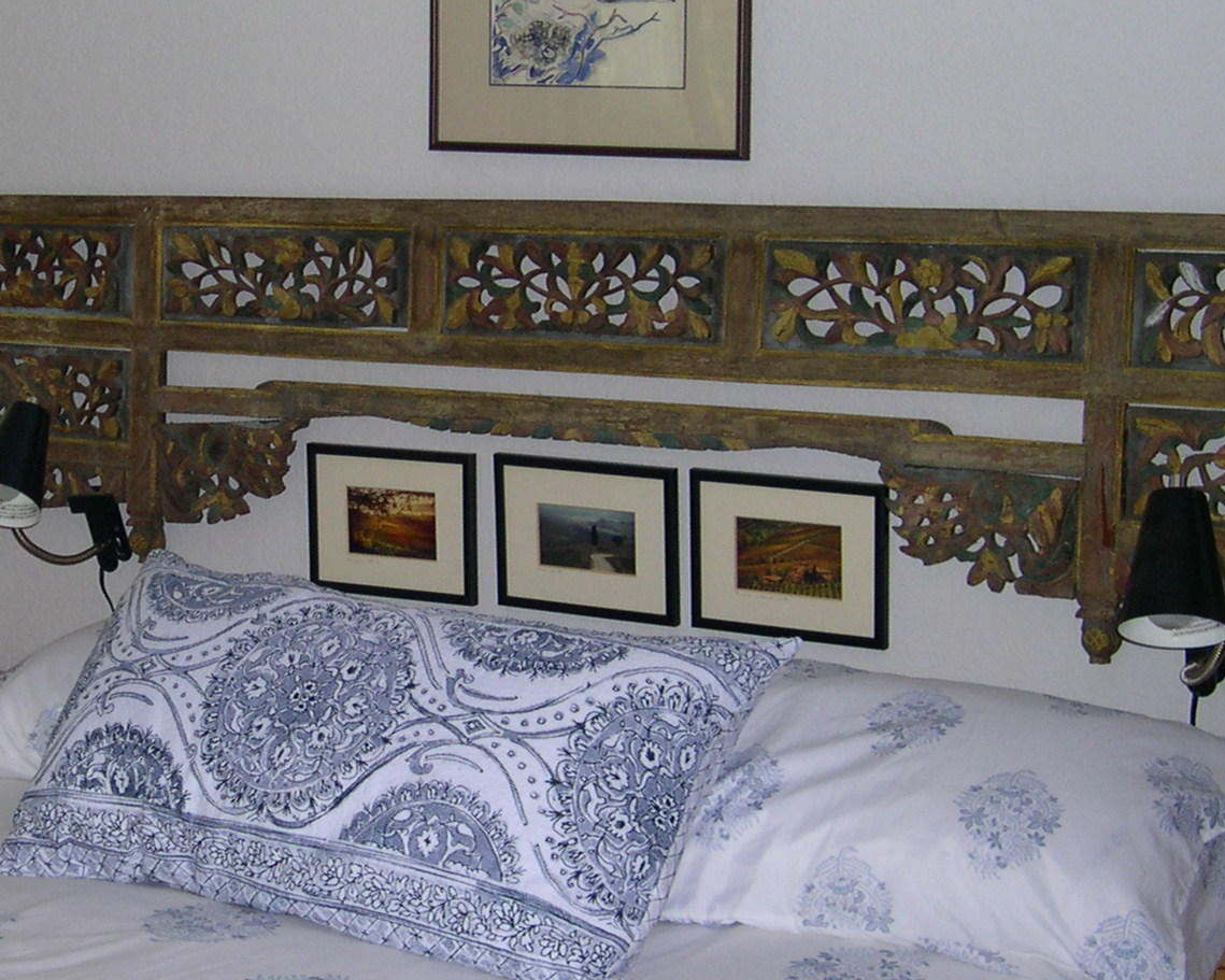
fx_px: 2683
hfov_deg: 25.3
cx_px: 241
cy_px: 434
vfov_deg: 20.7
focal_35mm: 74
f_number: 2.8
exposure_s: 1/60
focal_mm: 8
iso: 100
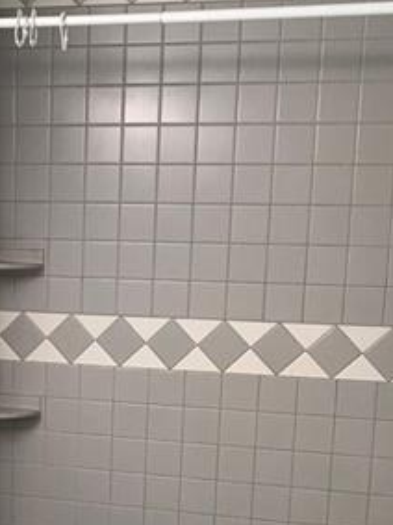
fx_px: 1151
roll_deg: -0.4
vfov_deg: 24.9
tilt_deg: -13.2
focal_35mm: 76
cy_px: 471
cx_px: 24
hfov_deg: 19.0
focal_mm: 3.99
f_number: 1.8
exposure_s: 1/30
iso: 32
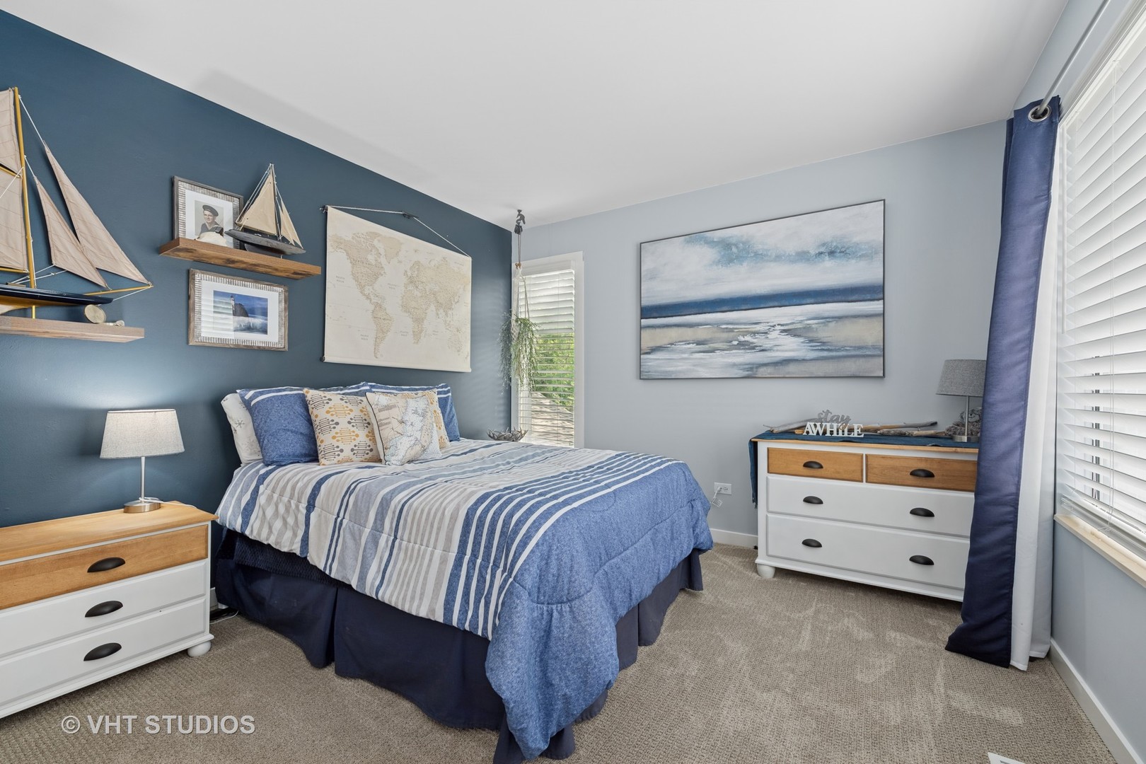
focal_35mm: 15
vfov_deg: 77.3
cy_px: 382
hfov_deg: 100.4
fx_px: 477
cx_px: 573
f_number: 9.5
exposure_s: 1/15
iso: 200
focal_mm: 15
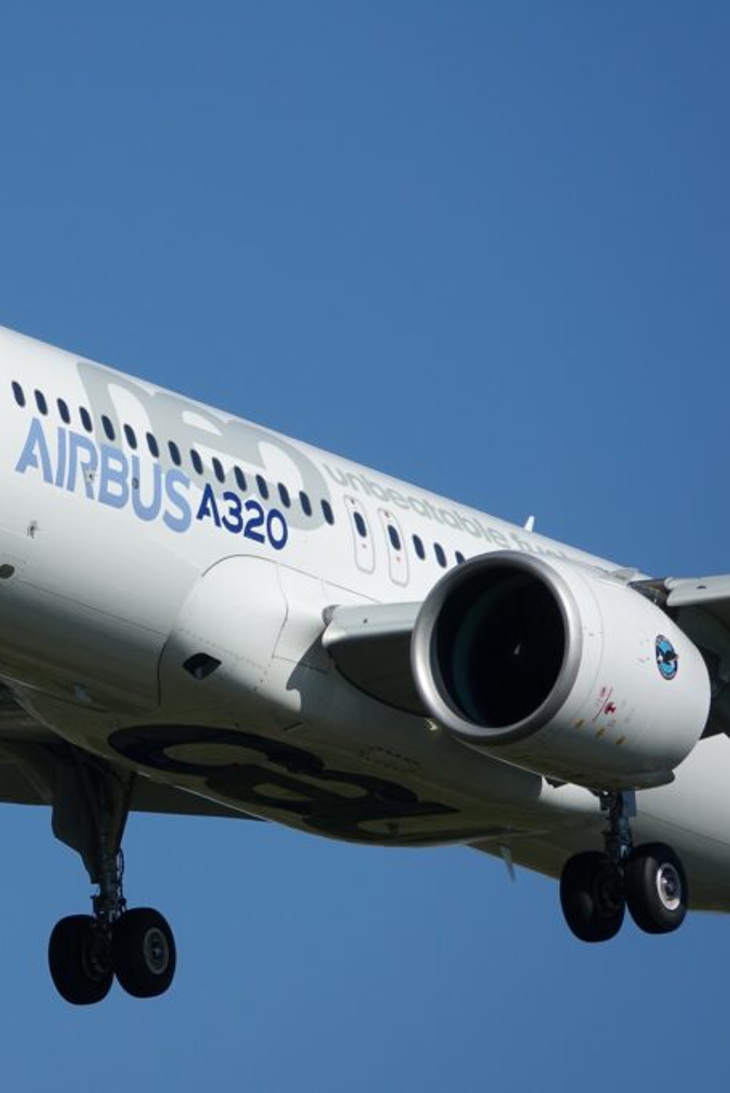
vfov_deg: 2.3
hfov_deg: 1.6
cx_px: 50
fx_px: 26798
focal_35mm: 882
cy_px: 547
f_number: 5.6
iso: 100
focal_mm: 214.7
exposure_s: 1/1000
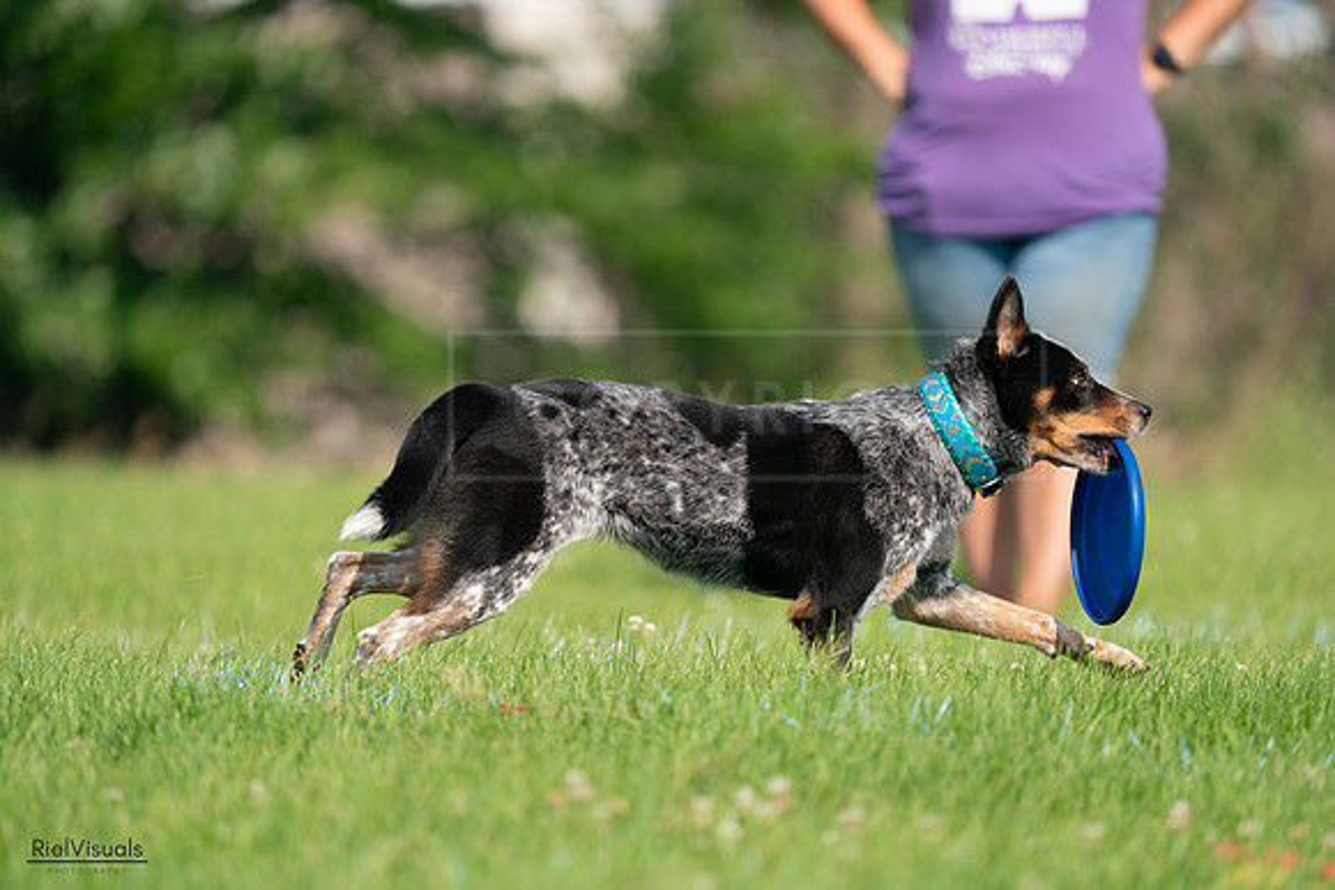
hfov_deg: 3.9
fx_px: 19843
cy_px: 445
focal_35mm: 535
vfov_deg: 2.6
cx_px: 668
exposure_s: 1/4000
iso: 1250
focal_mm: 535
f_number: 6.3
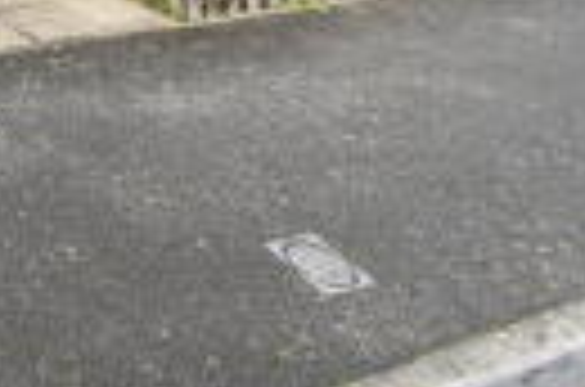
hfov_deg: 30.4
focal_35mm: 44
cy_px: -299
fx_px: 713
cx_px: -243
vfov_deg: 21.1
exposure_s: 1/50
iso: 320
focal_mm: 12
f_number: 9
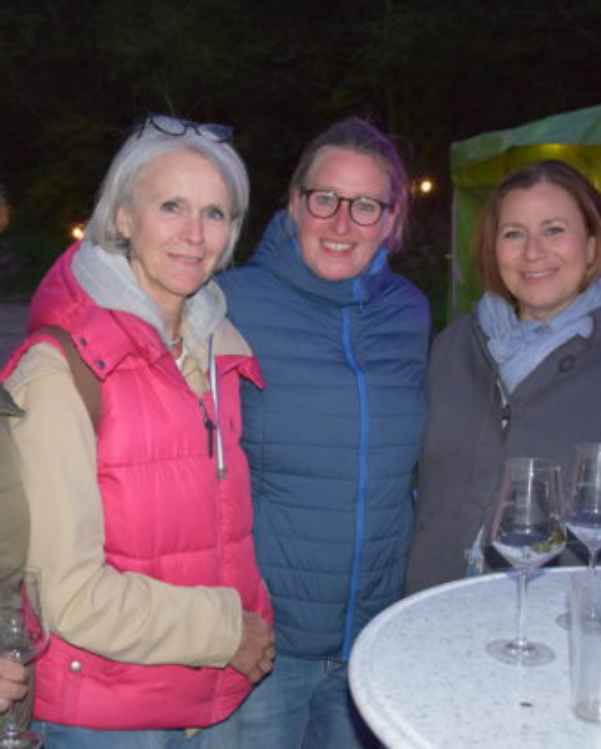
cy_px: 376
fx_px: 1132
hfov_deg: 29.6
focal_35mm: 51
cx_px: 238
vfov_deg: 36.6
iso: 3200
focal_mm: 24
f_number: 3.8
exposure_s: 1/60
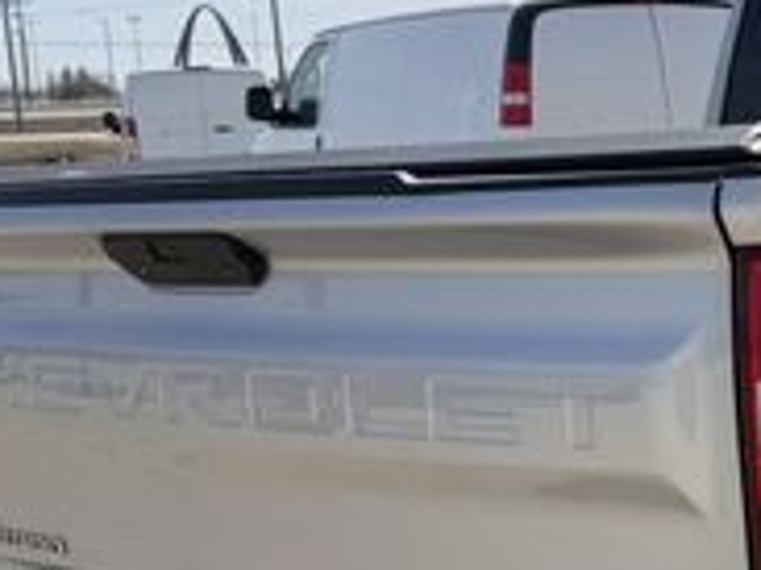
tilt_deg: -7.5
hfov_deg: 21.8
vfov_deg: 17.4
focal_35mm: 84
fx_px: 1845
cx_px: 873
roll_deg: +2.4
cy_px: 441
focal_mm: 6.76
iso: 80
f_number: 1.78
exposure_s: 1/6173
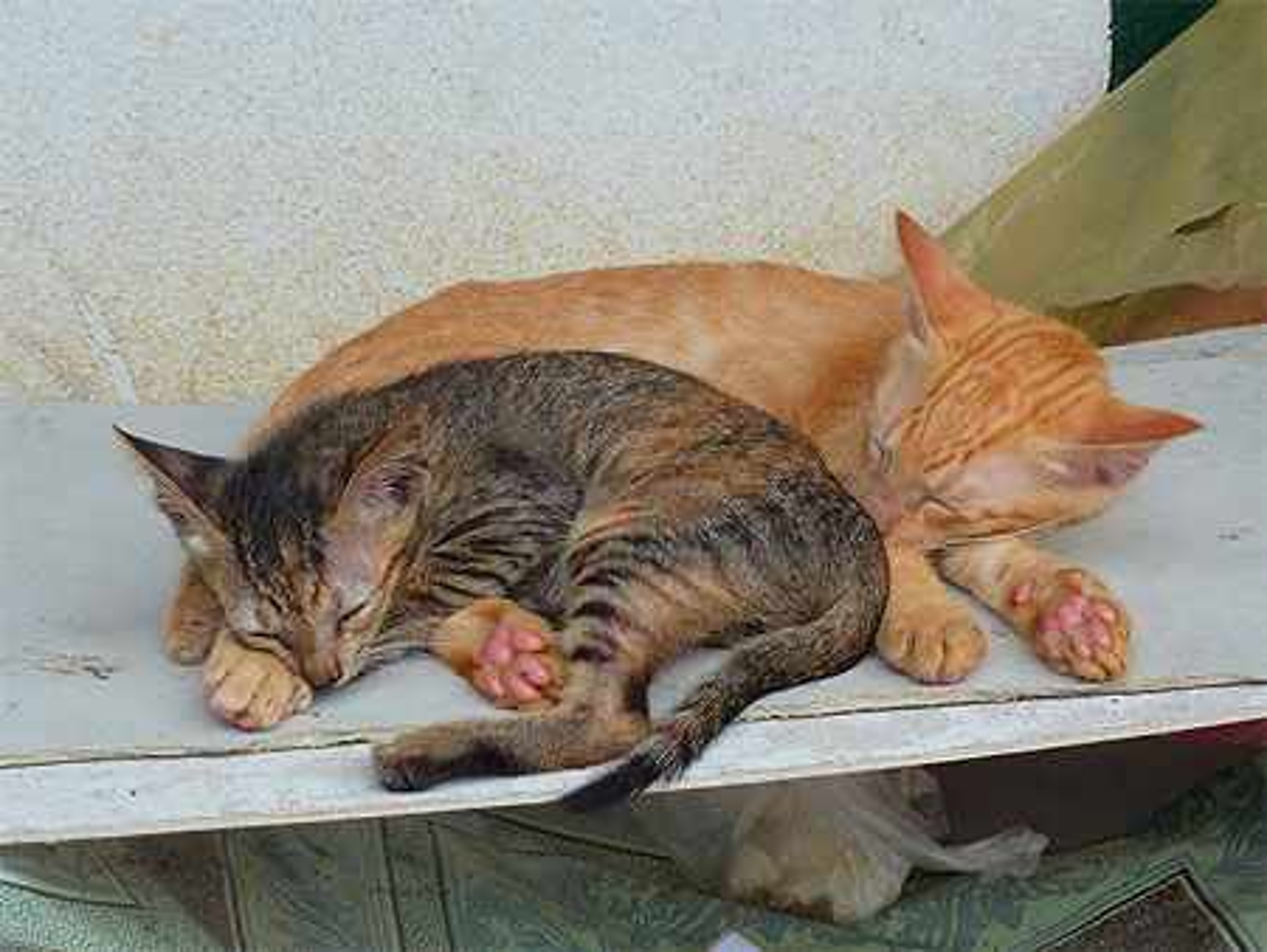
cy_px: 476
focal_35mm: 80
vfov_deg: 18.5
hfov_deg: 24.4
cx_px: 634
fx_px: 2930
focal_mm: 9.1
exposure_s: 1/80
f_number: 3.9
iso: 80
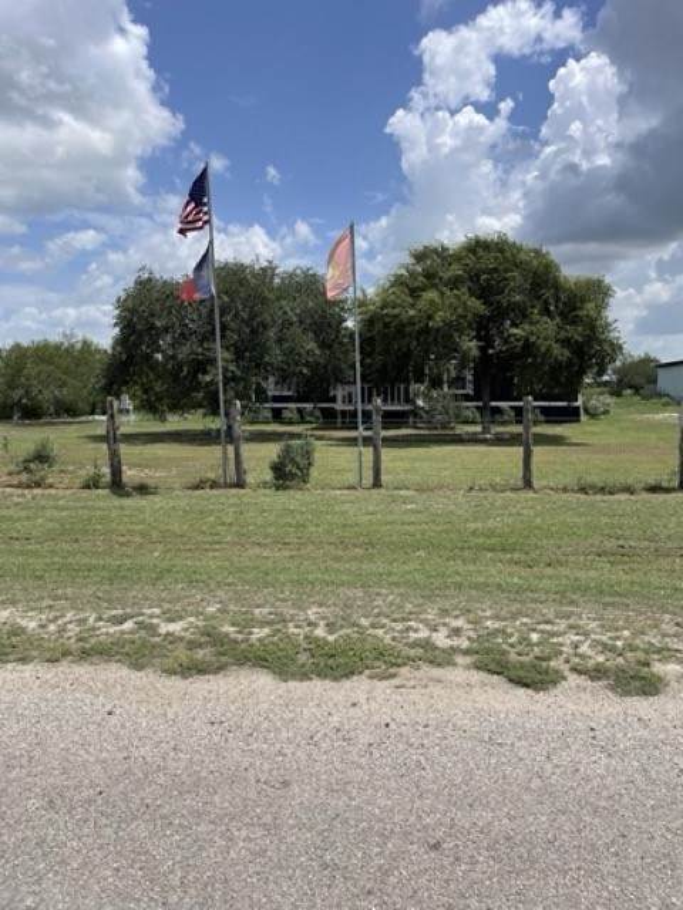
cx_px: 342
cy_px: 455
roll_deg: +1.4
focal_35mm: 26
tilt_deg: -5.5
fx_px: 684
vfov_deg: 67.3
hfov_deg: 53.1
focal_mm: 4.2
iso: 32
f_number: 1.6
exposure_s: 1/5051
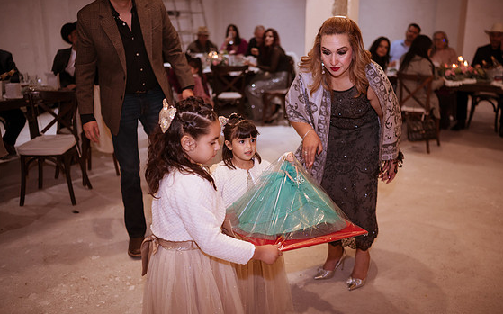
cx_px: 257
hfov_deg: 52.8
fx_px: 507
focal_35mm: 37
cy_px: 149
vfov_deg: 34.4
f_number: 1.8
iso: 1600
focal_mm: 35
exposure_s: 1/200
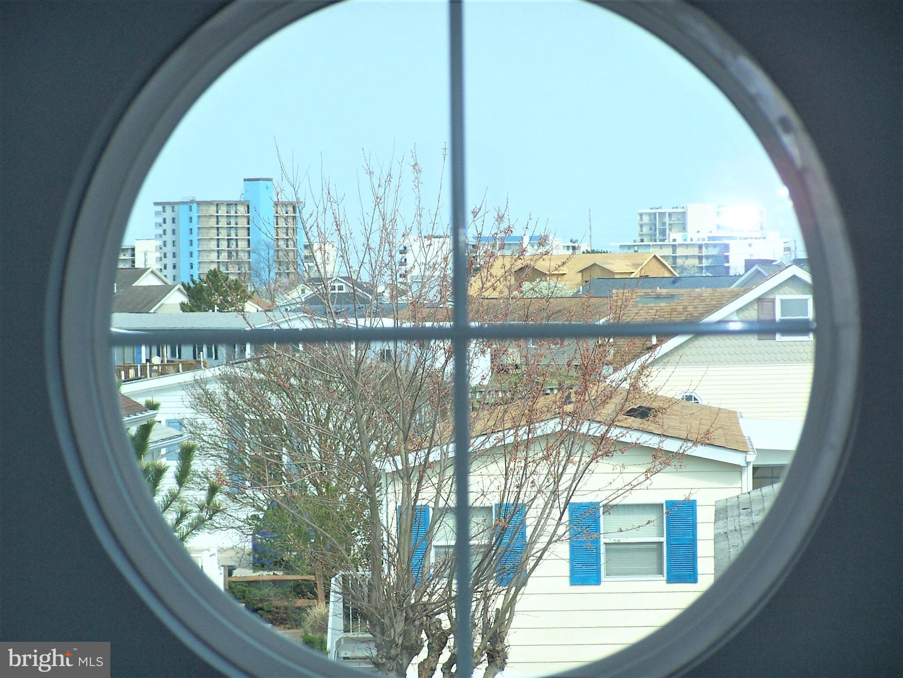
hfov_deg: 10.5
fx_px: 4931
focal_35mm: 189
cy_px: 339
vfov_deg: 7.9
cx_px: 452
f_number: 3.2
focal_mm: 31.3
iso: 80
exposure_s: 1/750
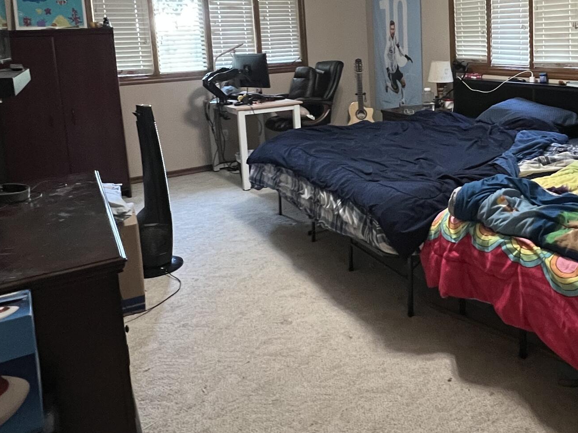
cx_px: 427
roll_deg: +2.2
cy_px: 107
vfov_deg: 45.1
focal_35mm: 30
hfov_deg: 57.2
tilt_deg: -8.0
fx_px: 501
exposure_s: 1/60
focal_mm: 1.57
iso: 640
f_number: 1.8
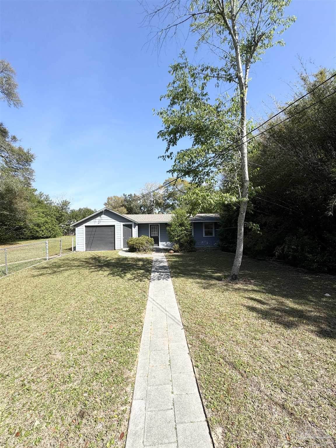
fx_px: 181
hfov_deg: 85.7
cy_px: 224
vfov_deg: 102.1
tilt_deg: +0.0
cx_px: 168
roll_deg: +1.1
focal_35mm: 14
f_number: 2.2
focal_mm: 2.22
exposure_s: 1/1256
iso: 40
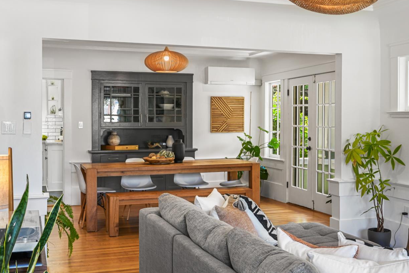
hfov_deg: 43.6
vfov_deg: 29.9
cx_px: 219
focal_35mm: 45
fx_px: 511
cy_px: 125
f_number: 11
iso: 800
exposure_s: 1/6
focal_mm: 37
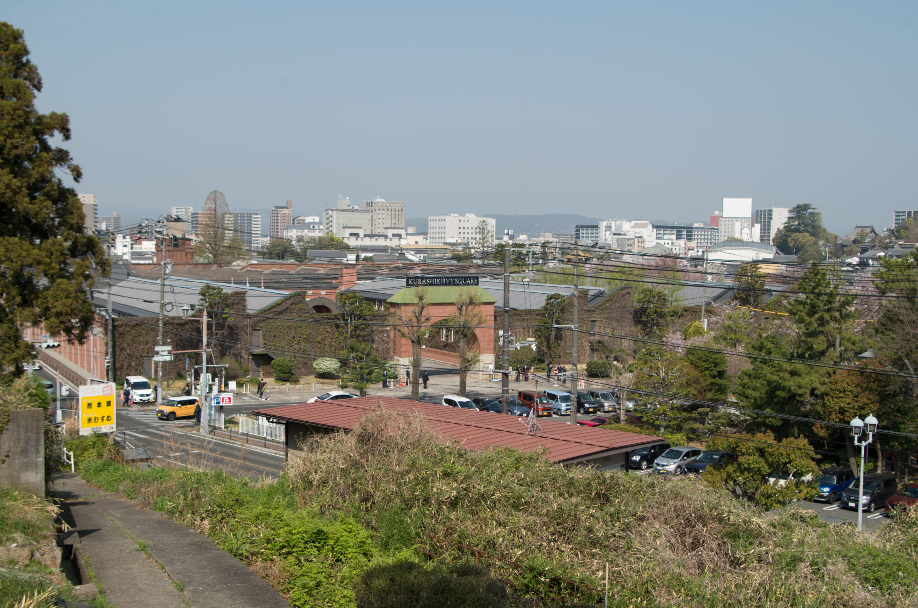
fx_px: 1069
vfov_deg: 31.8
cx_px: 459
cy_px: 304
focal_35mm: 42
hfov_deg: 46.5
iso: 100
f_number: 7.1
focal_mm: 28
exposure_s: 1/250
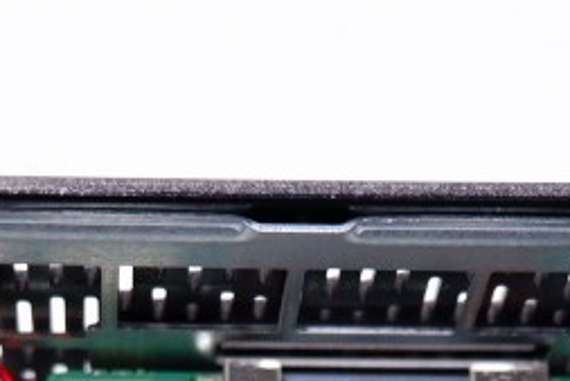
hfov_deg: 14.2
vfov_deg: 9.3
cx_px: 167
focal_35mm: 144
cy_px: 597
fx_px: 2281
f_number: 4.4
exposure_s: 1/52
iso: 800
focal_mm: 25.6
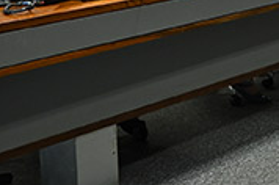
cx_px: 508
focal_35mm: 116
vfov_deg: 11.6
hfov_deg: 15.2
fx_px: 897
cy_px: -22
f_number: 2.8
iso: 800
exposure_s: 1/125
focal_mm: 24
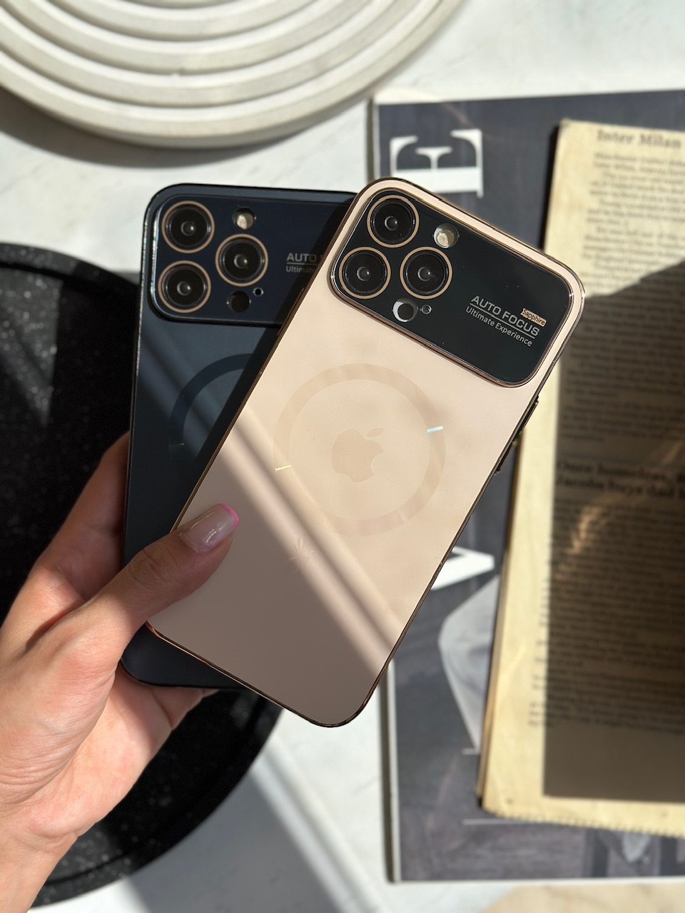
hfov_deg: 30.3
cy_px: 456
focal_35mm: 48
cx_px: 342
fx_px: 1266
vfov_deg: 39.7
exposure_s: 1/9804
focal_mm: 6.86
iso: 100
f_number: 1.78
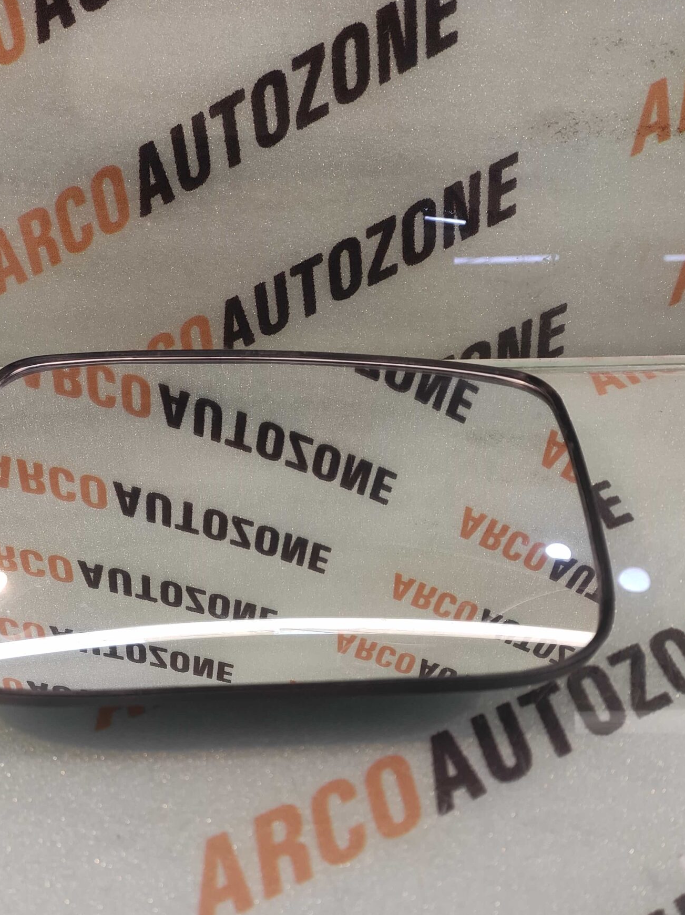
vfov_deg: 68.5
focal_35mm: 25
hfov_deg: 54.2
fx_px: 661
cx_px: 260
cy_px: 564
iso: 193
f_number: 1.79
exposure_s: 1/50
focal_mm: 4.74
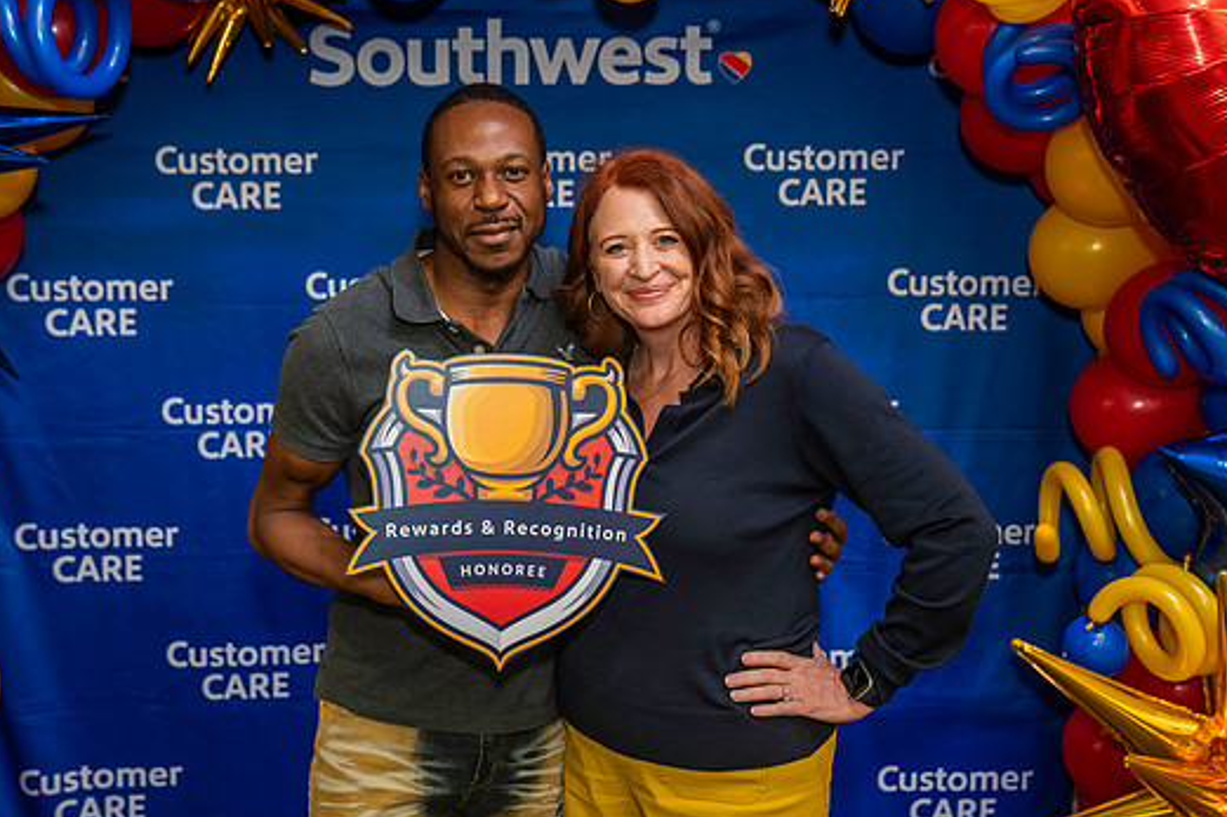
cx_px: 589
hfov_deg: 42.7
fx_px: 1567
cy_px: 390
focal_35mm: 46
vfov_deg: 29.2
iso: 1250
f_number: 4
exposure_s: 1/160
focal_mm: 40
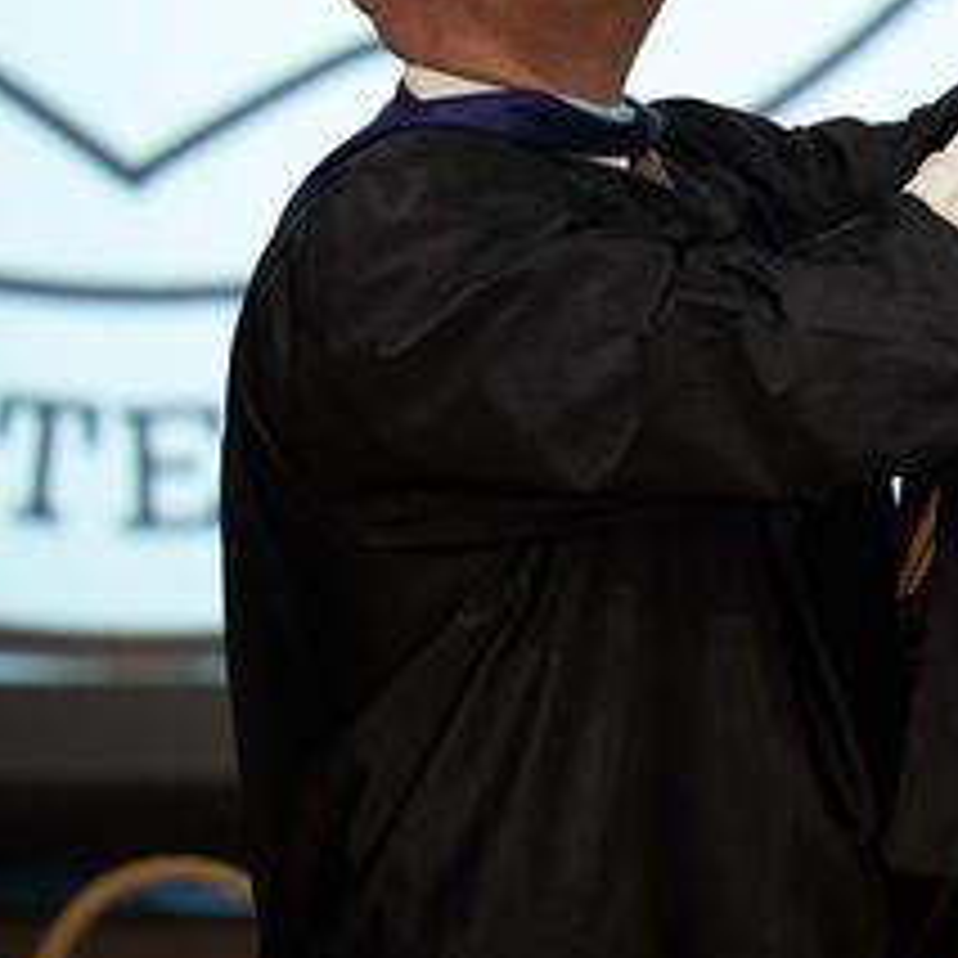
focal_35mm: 491
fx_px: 15374
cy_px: 256
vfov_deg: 3.6
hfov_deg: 3.6
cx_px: 1307
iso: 1600
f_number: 4
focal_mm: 200
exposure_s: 1/100
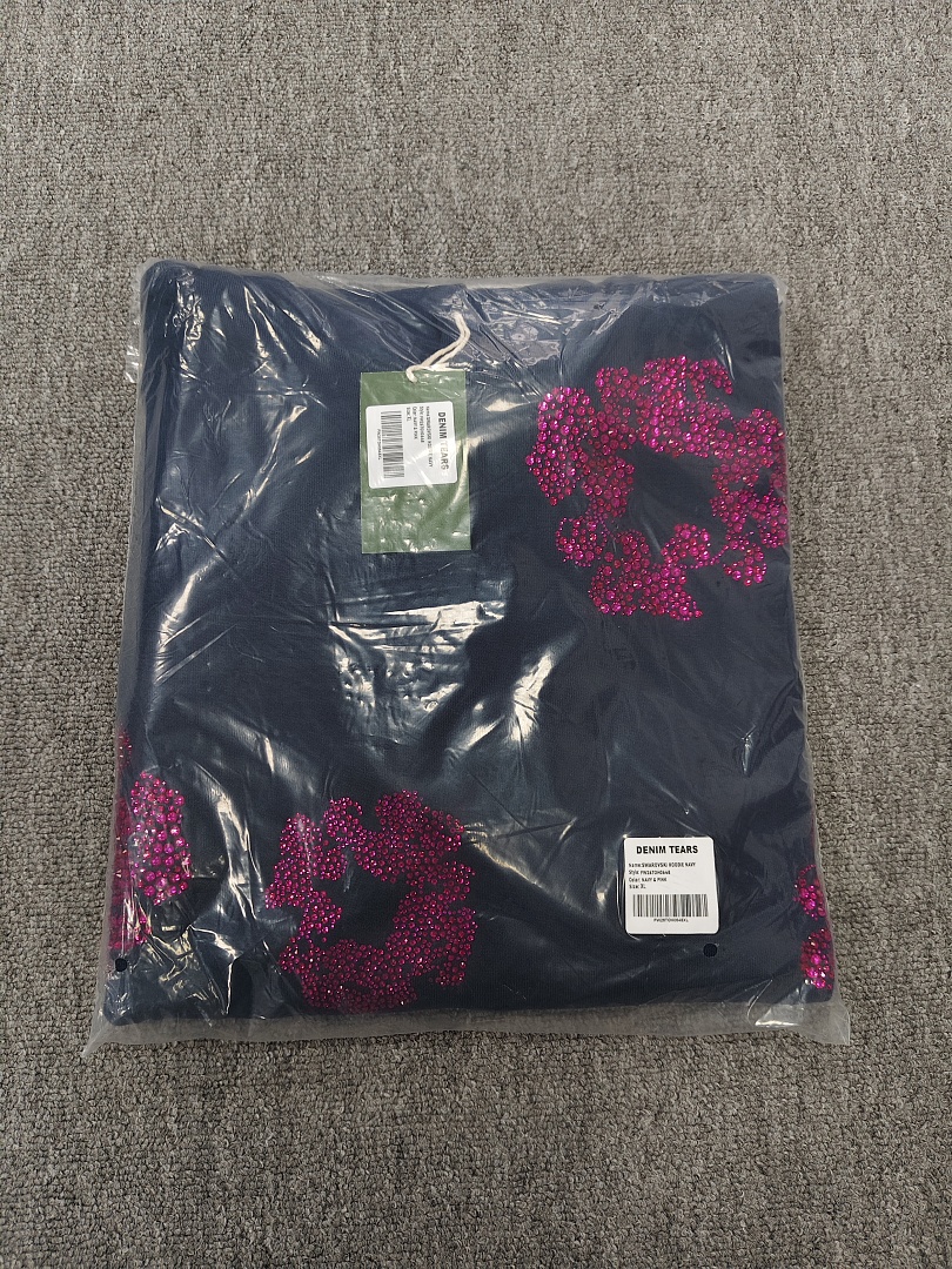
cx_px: 476
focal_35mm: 24
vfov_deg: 71.6
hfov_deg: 56.8
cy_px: 634
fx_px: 880
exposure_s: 1/100
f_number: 1.88
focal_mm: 5.56
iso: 1221
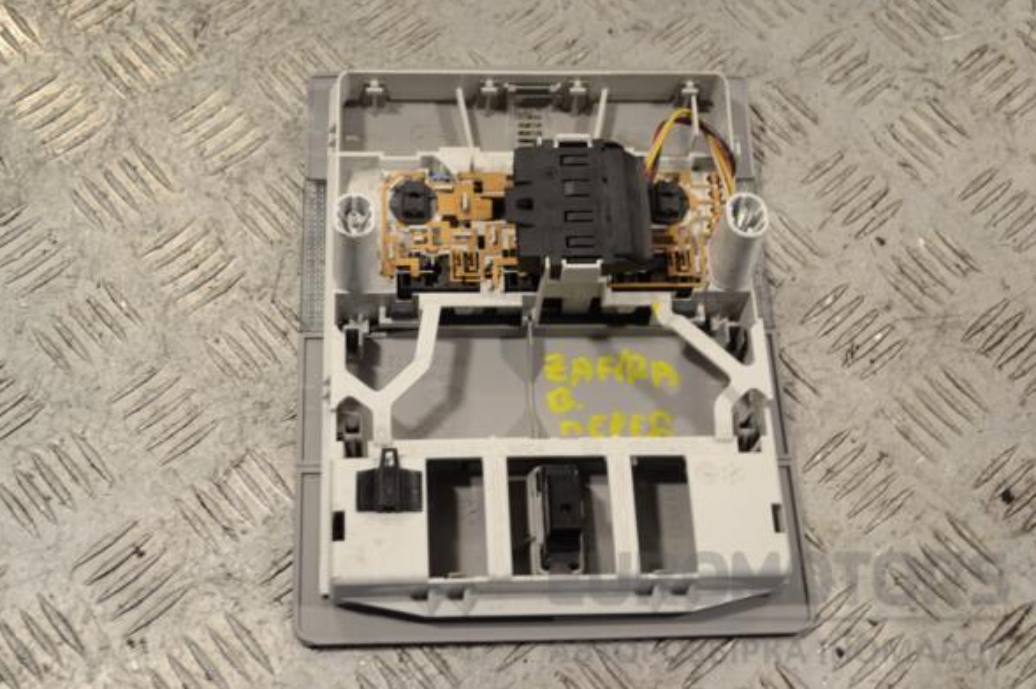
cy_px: 344
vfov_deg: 25.3
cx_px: 515
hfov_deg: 37.2
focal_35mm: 54
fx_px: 1539
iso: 100
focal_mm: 35
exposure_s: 1/40
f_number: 5
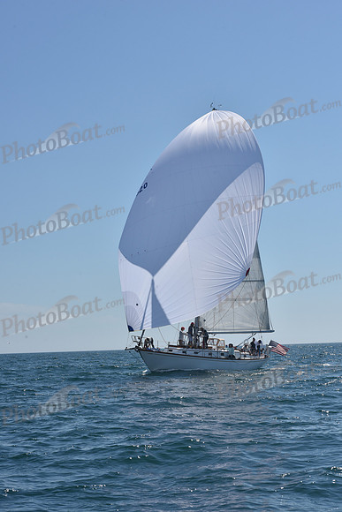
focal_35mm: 70
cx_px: 171
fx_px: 997
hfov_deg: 19.5
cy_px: 256
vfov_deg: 28.8
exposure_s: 1/800
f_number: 11
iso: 250
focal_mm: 70
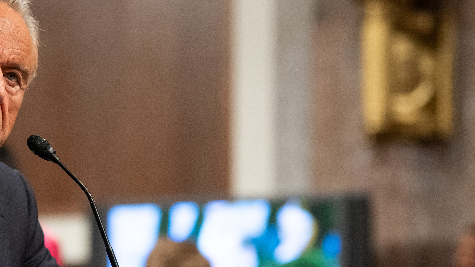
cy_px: 161
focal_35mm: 176
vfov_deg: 6.9
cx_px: 110
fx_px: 2217
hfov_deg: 12.2
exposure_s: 1/320
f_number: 2.8
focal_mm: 102
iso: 2000
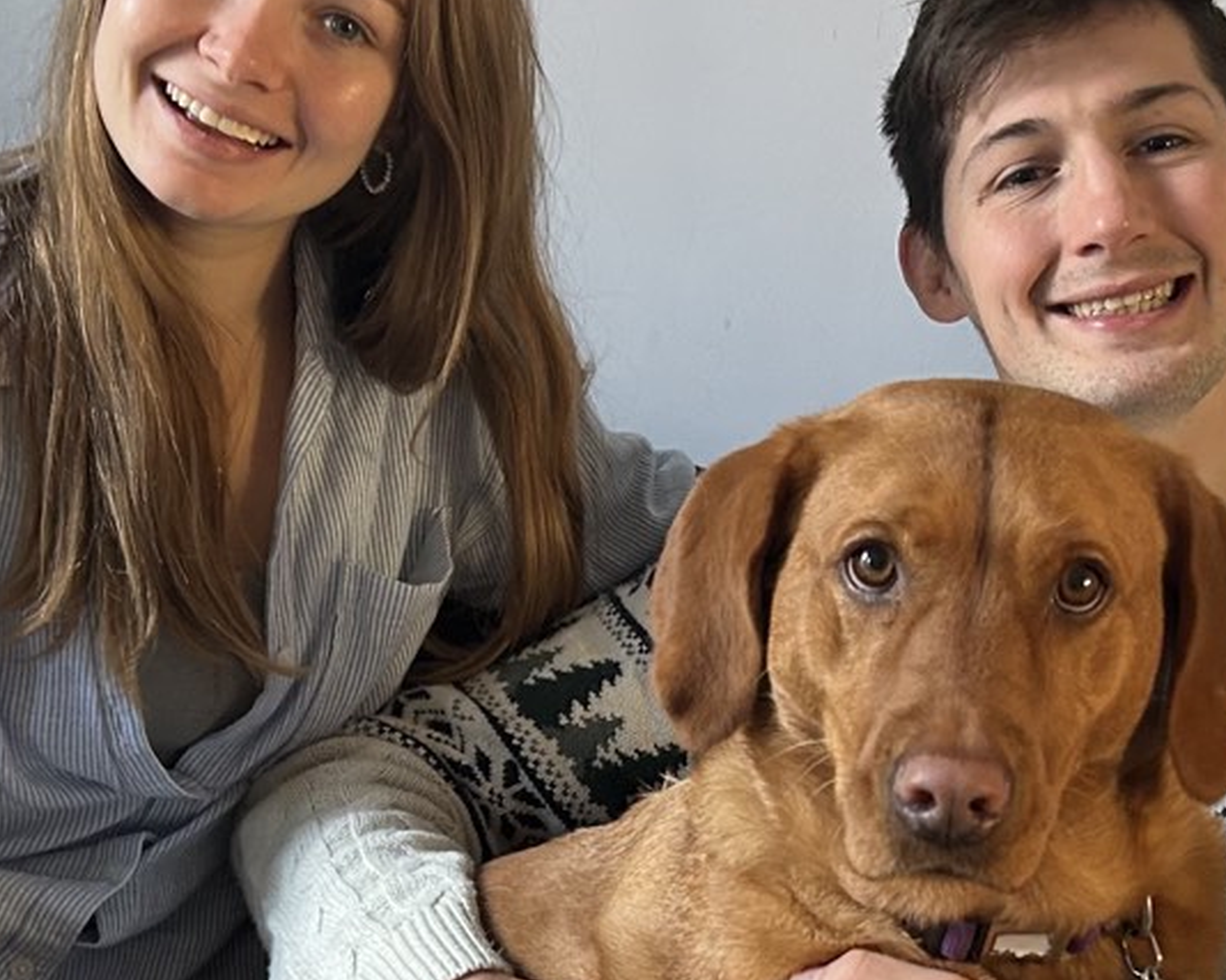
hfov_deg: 33.0
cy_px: 750
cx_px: 581
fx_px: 2068
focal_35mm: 57
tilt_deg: -21.5
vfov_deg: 26.3
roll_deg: +0.9
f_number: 1.5
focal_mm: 5.7
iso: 200
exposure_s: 1/60
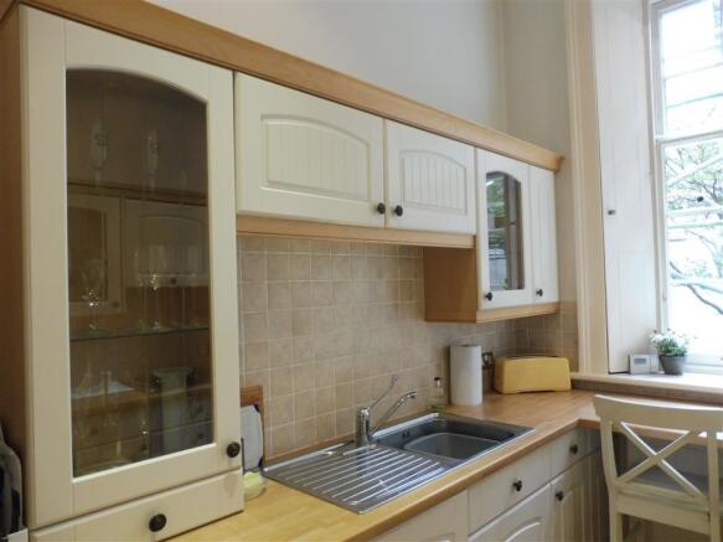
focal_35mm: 24
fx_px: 501
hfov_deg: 71.6
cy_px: 271
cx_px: 362
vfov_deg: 56.8
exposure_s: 1/20
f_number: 3.3
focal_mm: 4.3
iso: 400
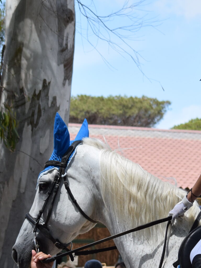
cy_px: 279
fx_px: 1541
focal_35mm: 199
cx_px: 114
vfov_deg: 9.8
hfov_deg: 7.5
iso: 400
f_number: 5.6
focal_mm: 55
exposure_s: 1/1600
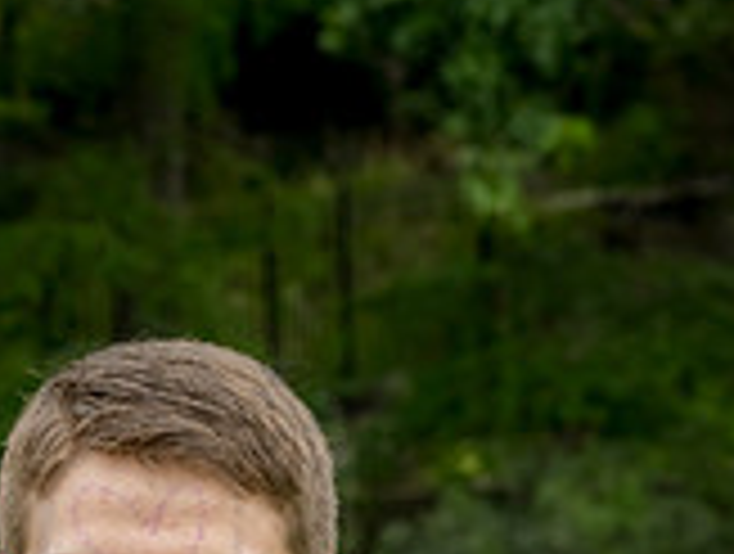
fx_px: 5908
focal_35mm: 278
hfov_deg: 7.1
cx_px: 158
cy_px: 941
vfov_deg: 5.3
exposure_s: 1/320
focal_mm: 105
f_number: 11
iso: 640
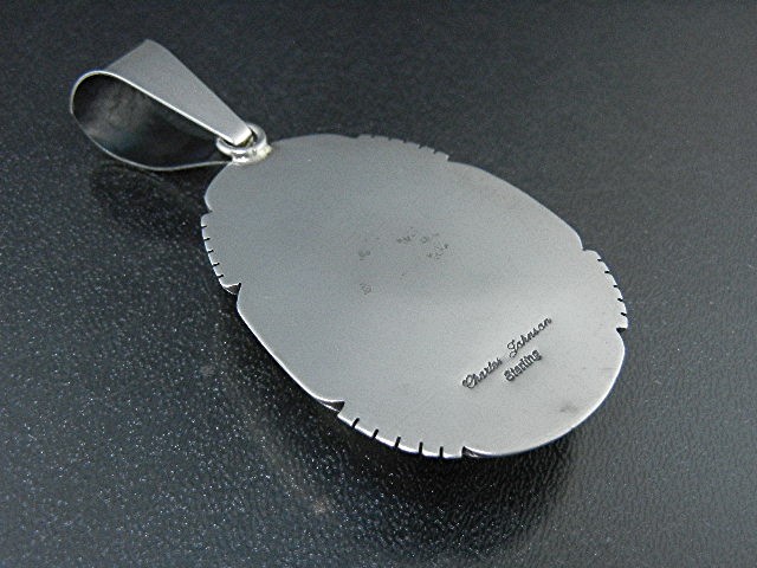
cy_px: 284
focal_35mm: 45
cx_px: 378
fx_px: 984
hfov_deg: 42.1
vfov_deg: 32.2
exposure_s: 1/30
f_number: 7.6
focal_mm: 8.1
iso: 800
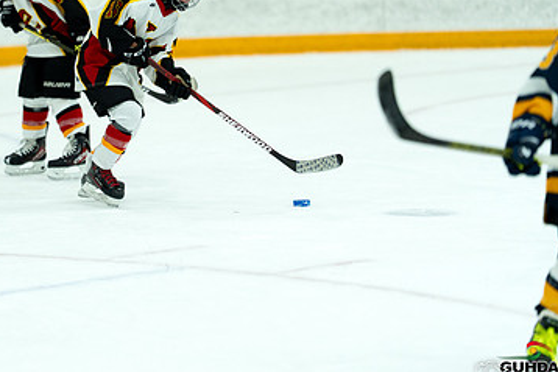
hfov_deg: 8.5
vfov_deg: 5.7
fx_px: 3768
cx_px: 131
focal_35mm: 243
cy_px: 94
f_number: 2
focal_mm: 150
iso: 1600
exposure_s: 1/1000
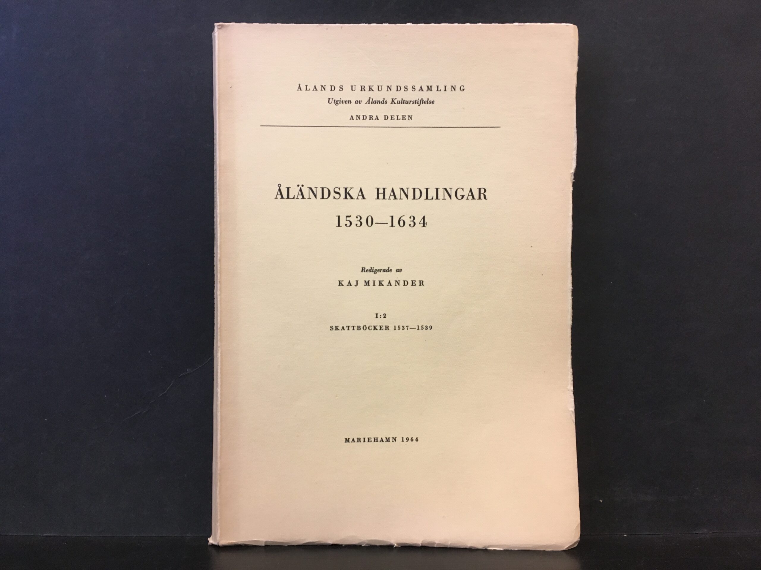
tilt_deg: -41.0
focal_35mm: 29
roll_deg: -0.1
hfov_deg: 61.7
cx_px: 380
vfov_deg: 48.2
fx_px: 638
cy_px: 285
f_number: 2.2
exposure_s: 1/33
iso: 125
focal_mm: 4.15
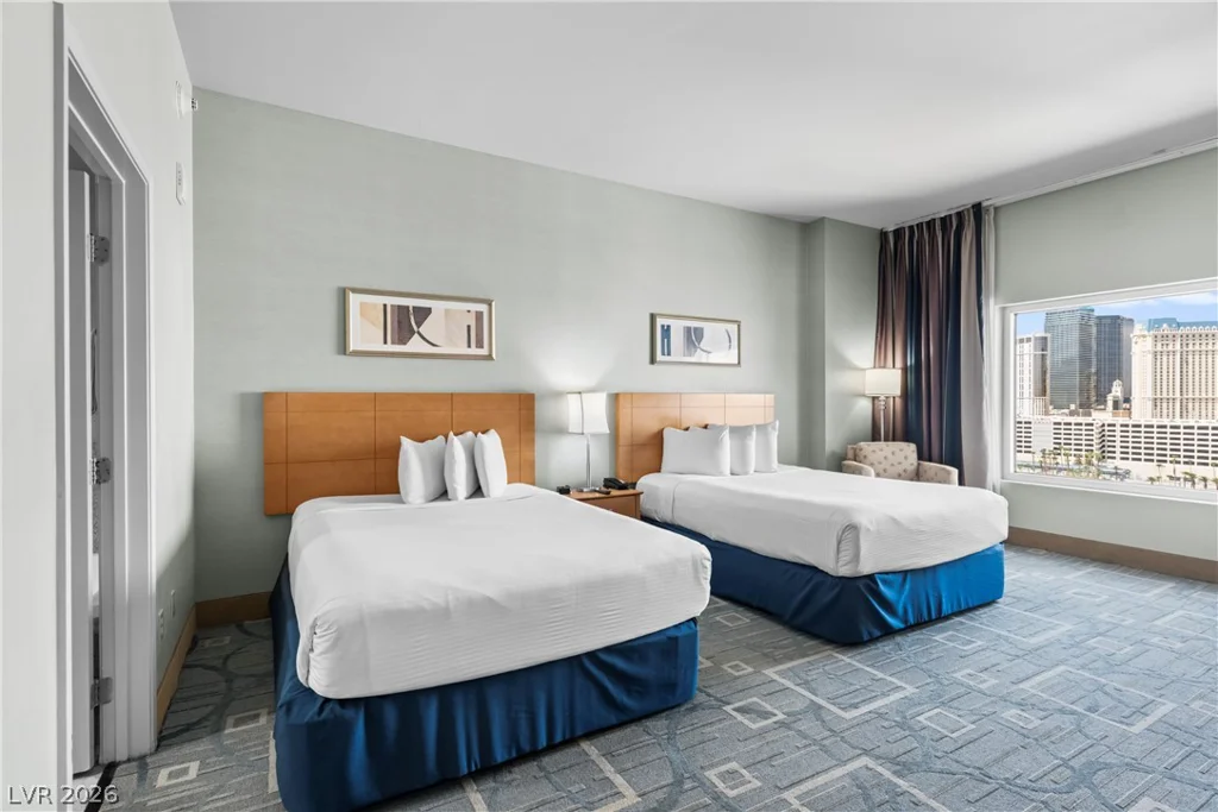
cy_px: 406
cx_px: 609
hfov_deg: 93.3
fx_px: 575
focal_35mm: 17
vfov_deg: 70.5
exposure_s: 1/5
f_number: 8
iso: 400
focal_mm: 17
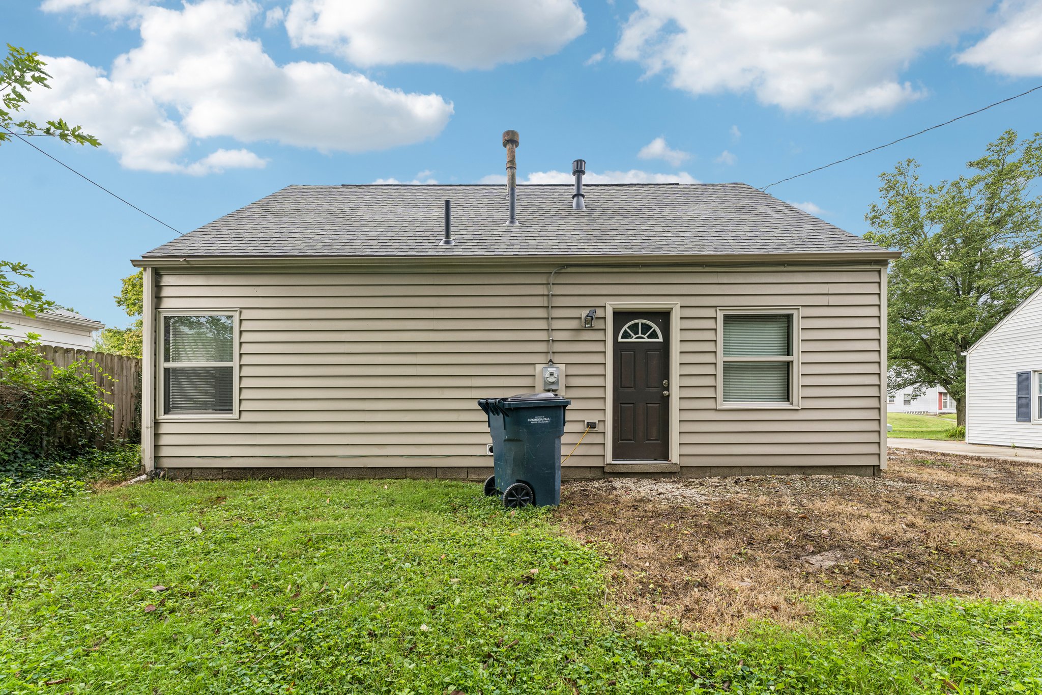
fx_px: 405
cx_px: 521
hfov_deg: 104.3
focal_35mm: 14
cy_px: 348
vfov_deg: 81.2
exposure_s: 1/125
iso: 200
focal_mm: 14
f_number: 8
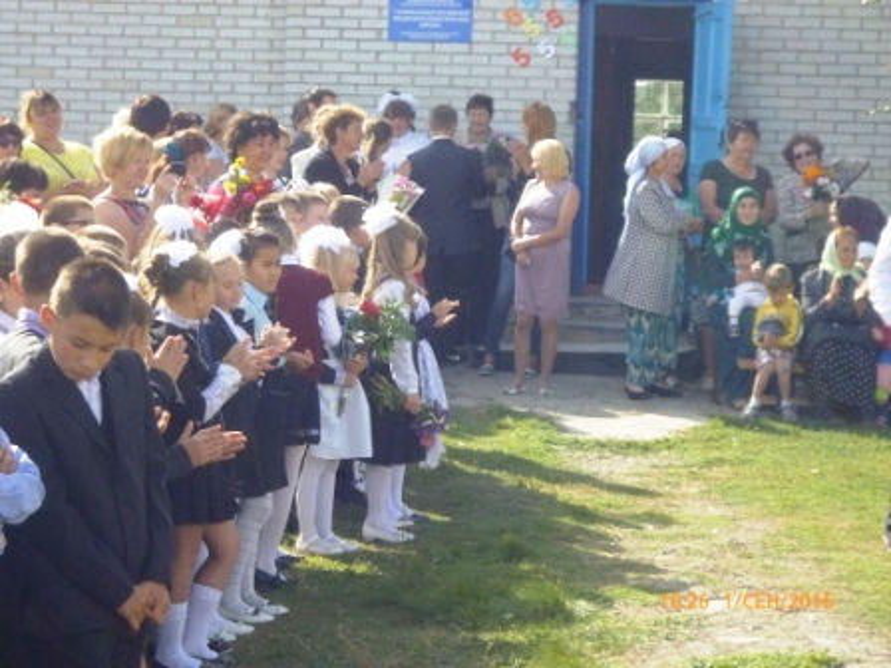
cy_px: 334
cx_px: 446
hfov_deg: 17.6
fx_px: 2883
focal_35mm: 112
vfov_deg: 13.2
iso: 200
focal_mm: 20
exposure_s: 1/200
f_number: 6.5
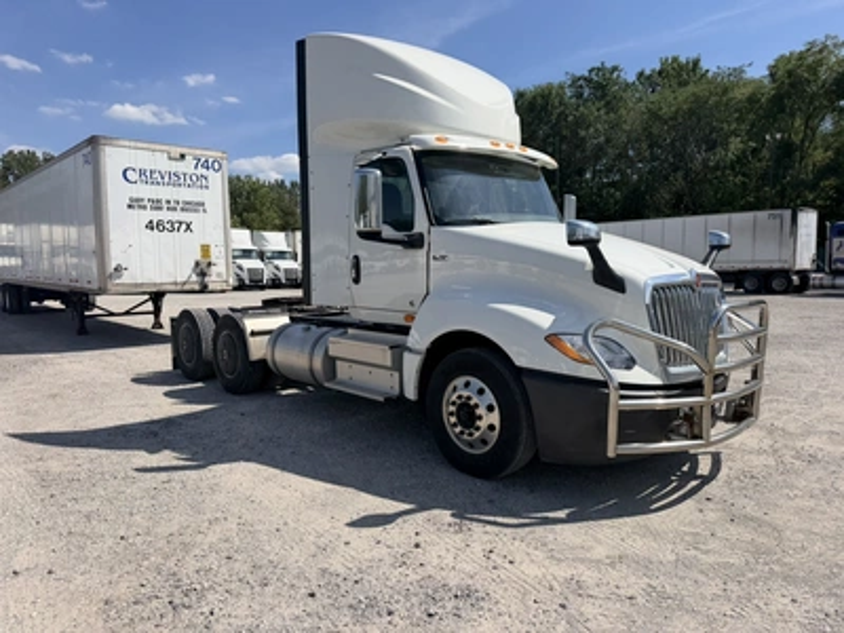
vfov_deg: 56.8
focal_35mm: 24
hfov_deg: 71.6
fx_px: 585
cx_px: 422
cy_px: 316
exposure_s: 1/6173
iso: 80
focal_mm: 6.76
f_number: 1.78
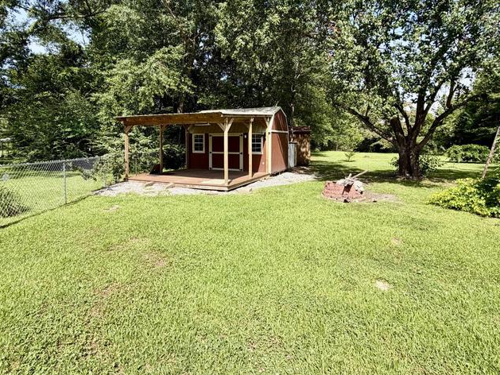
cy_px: 152
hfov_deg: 84.7
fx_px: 274
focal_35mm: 19
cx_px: 248
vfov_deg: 68.1
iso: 40
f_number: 2.2
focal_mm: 2.22
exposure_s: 1/549
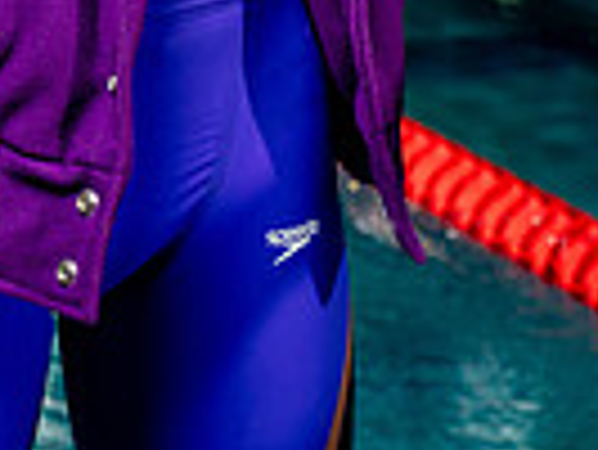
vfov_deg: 6.3
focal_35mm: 227
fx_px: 3925
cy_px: -540
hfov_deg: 8.7
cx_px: -31
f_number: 6.3
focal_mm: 70
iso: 640
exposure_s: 1/250
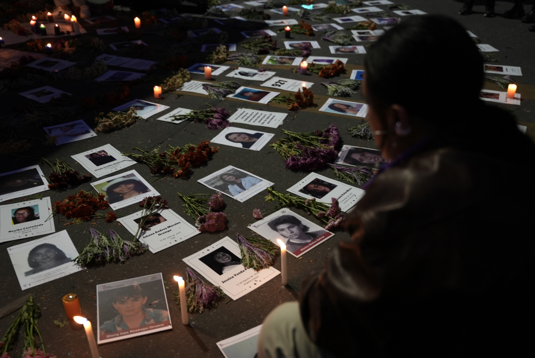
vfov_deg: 38.5
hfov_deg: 55.2
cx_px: 268
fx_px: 511
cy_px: 179
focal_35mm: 34
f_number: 2.8
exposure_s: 1/30
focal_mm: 34.4
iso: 800
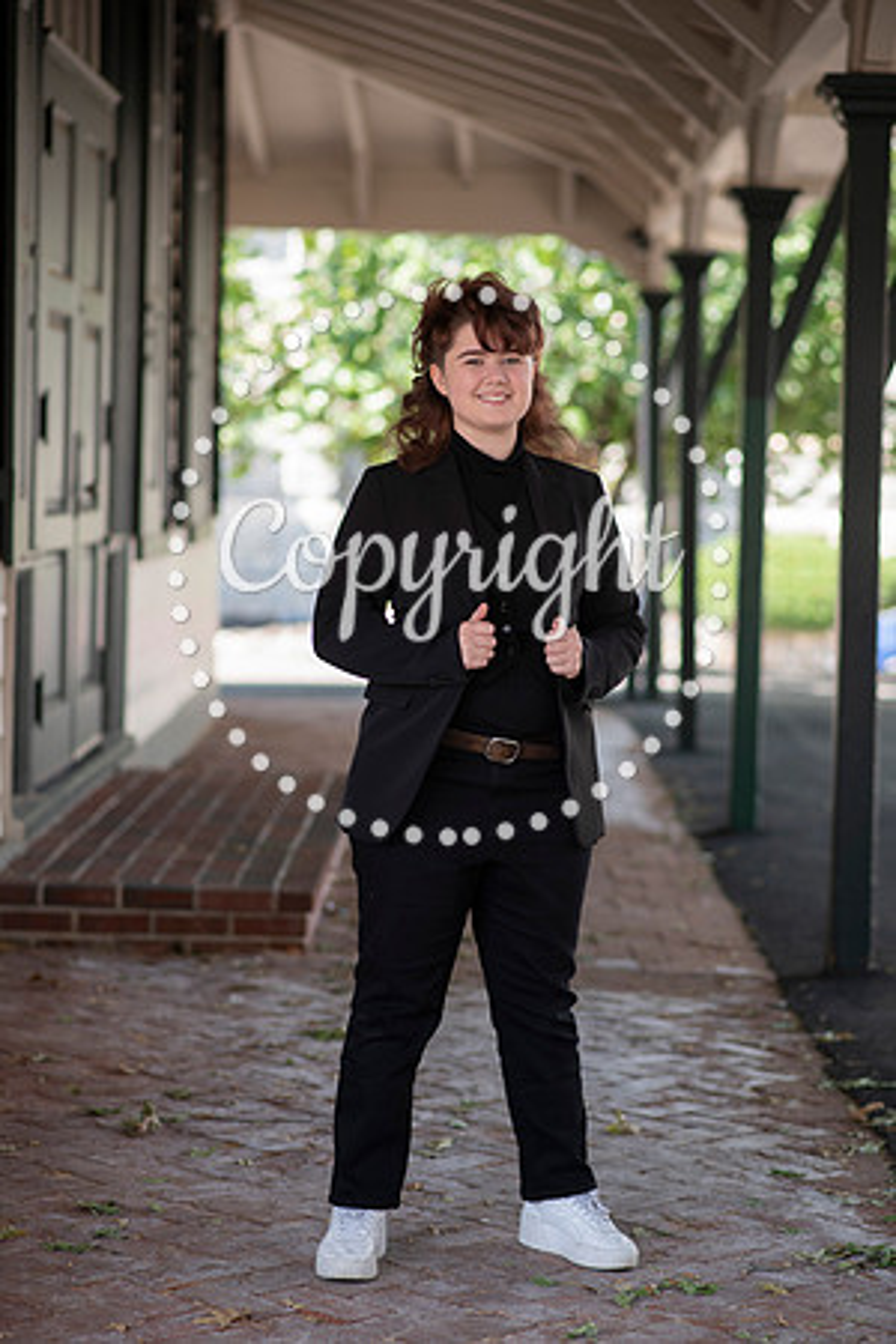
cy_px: 672
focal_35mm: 85
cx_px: 448
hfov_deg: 16.1
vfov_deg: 23.9
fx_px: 3173
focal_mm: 85
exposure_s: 1/320
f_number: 2.5
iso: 200
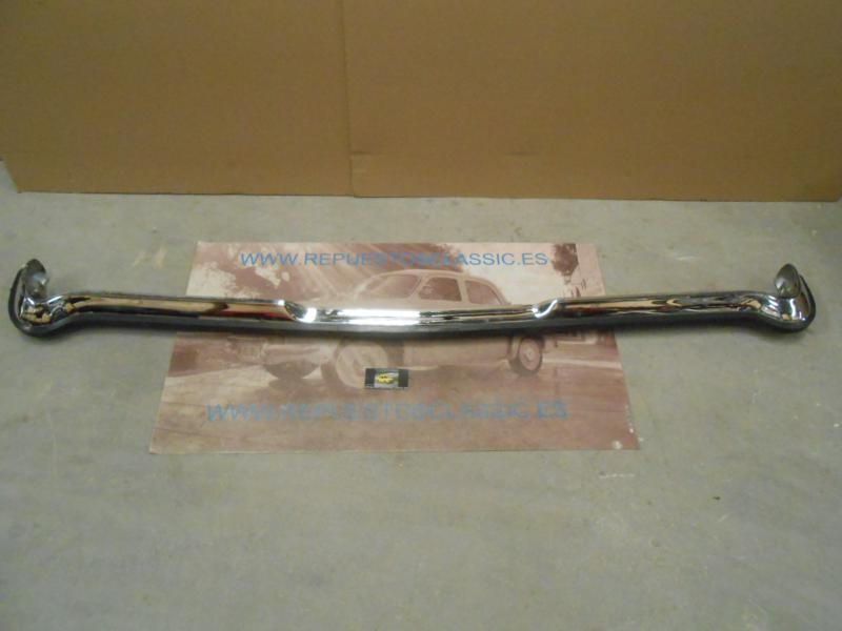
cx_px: 421
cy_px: 316
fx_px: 632
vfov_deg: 53.1
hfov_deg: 67.3
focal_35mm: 26
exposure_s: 1/30
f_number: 3.5
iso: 800
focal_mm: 4.6
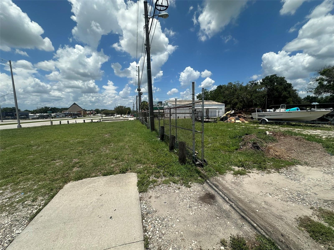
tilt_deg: -7.8
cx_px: 167
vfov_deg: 85.7
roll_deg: -1.4
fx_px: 135
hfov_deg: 102.1
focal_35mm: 14
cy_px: 125
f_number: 2.2
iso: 50
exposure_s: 1/2618
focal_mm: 2.22
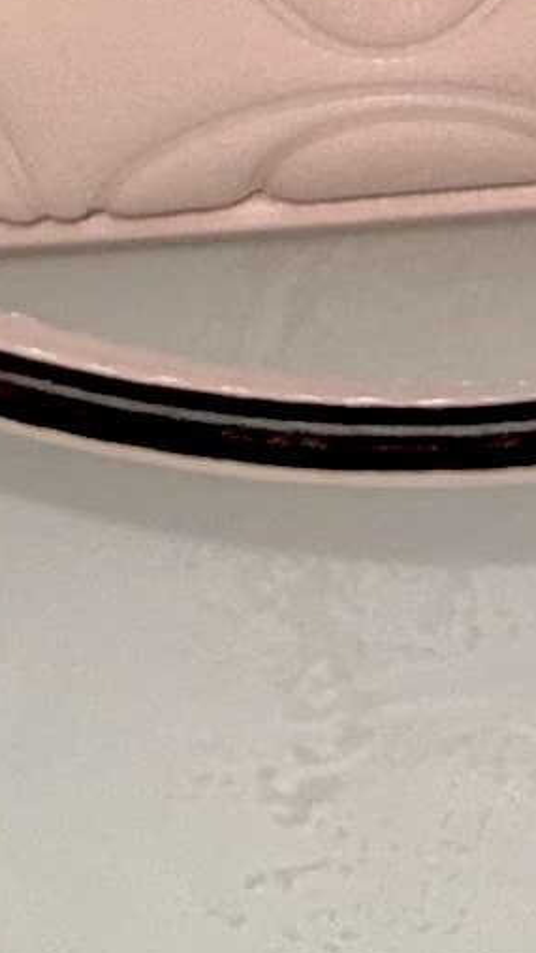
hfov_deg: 5.8
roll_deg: +4.4
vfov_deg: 8.4
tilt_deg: -10.1
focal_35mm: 208
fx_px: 5258
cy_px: -2103
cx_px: 598
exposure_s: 1/53
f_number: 1.78
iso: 50
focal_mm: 6.76
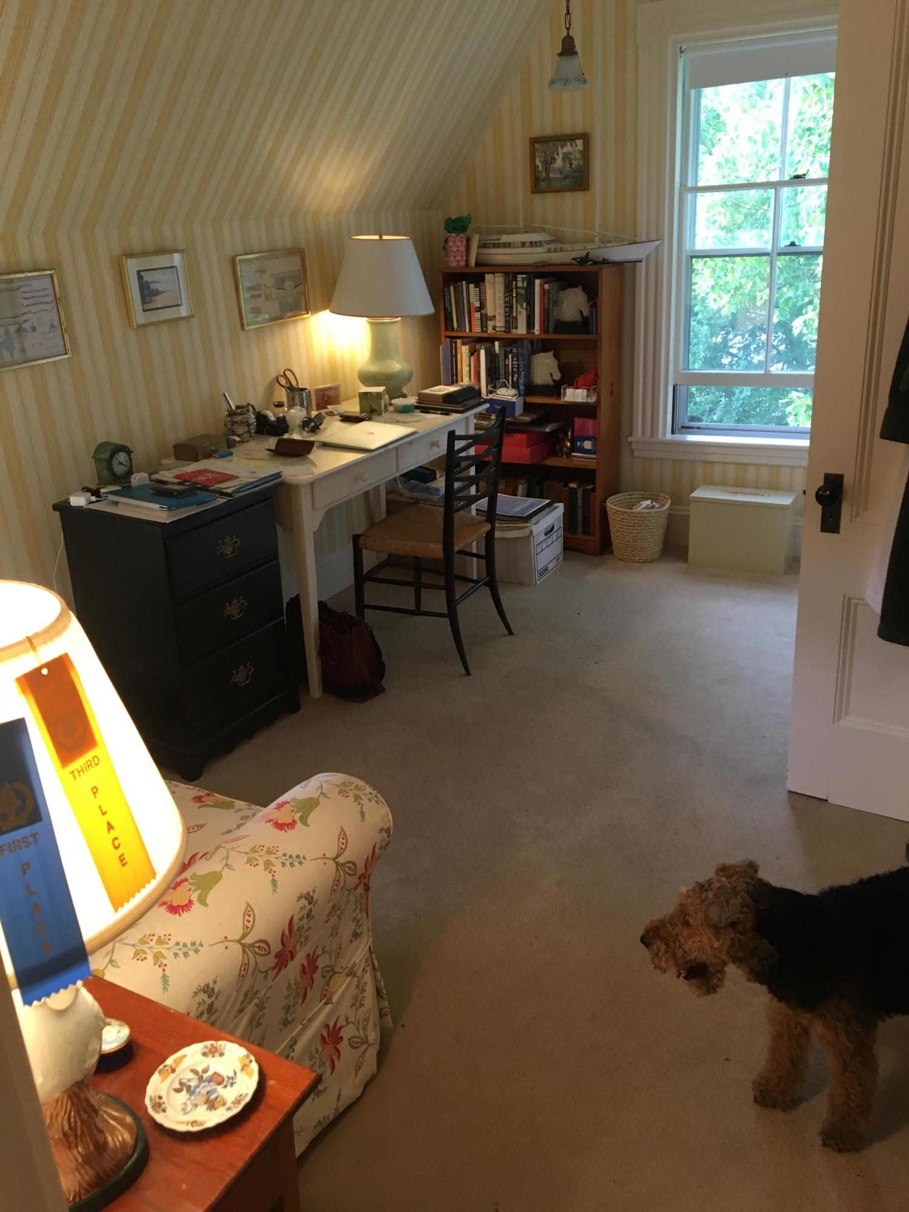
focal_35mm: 29
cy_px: 606
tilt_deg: -21.1
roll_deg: +2.9
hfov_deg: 48.2
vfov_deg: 61.7
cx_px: 454
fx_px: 1015
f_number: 2.2
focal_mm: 4.15
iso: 80
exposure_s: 1/30
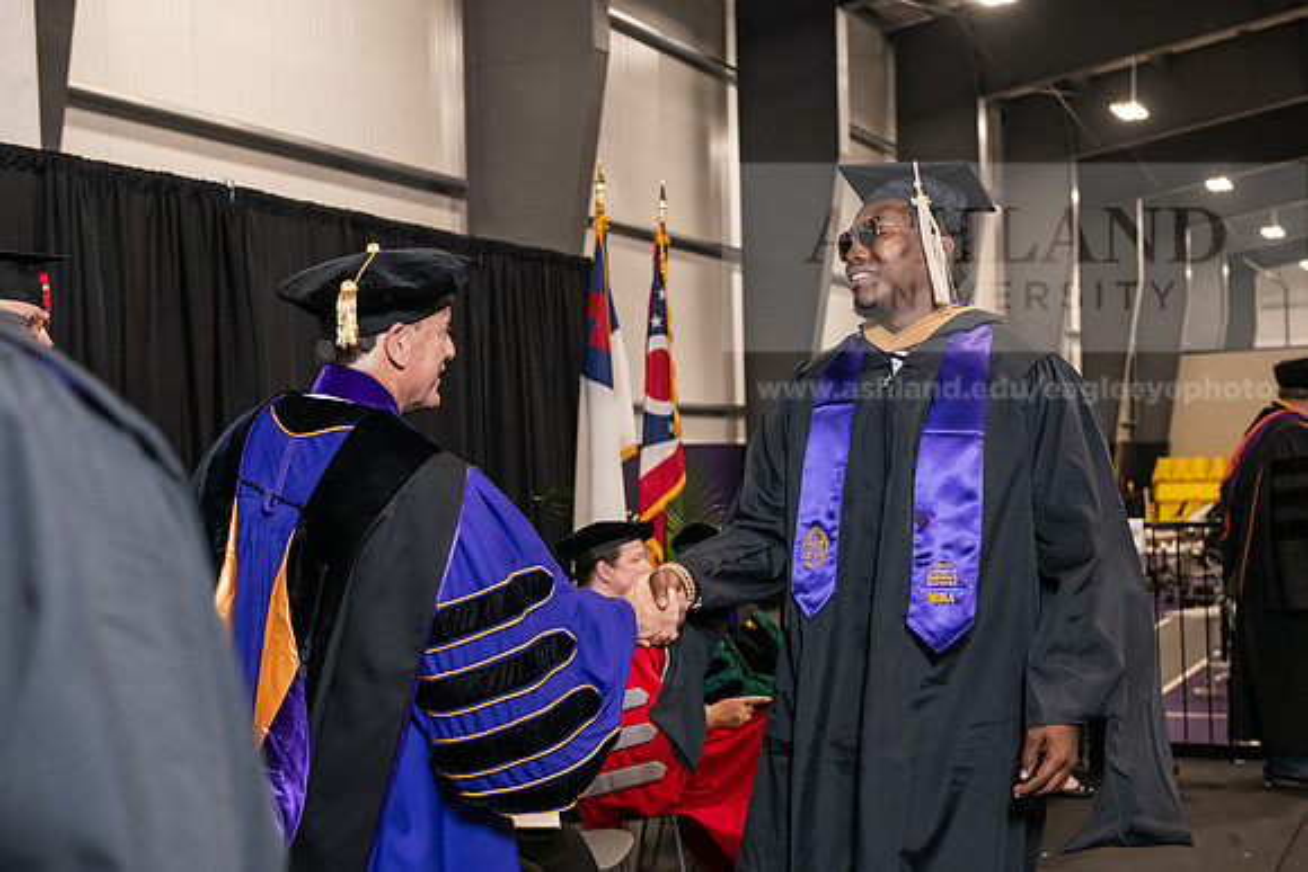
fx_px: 1999
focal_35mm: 55
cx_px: 654
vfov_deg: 24.6
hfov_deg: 36.2
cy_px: 436
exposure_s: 1/125
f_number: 5
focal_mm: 55
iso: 2000
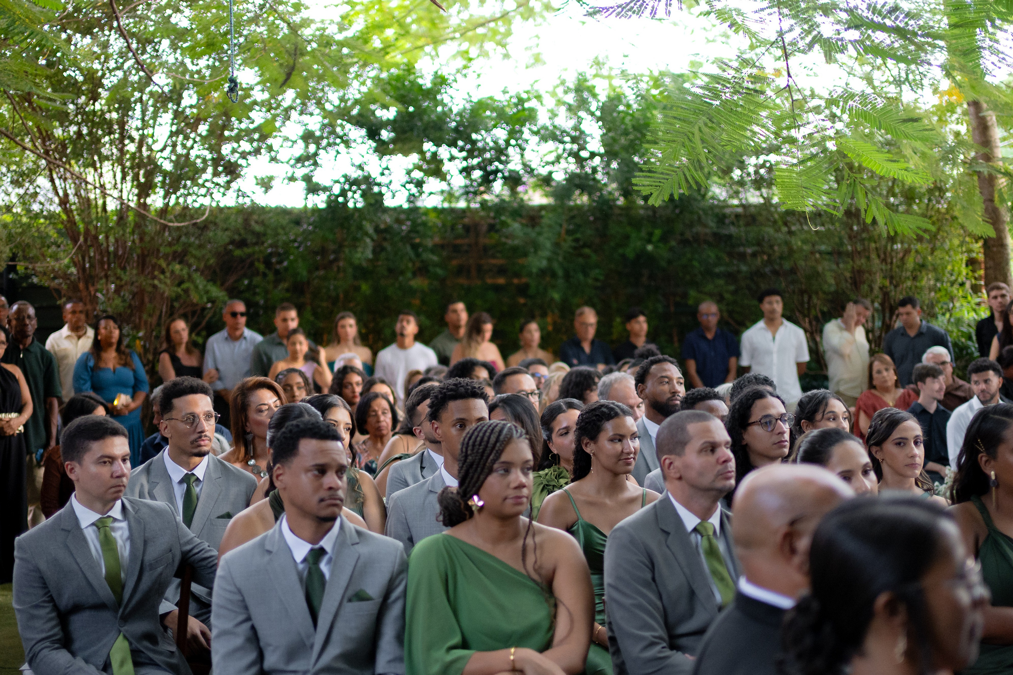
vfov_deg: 26.0
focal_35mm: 52
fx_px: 1463
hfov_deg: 38.2
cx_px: 506
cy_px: 338
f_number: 1.4
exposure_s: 1/640
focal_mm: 35
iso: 1600
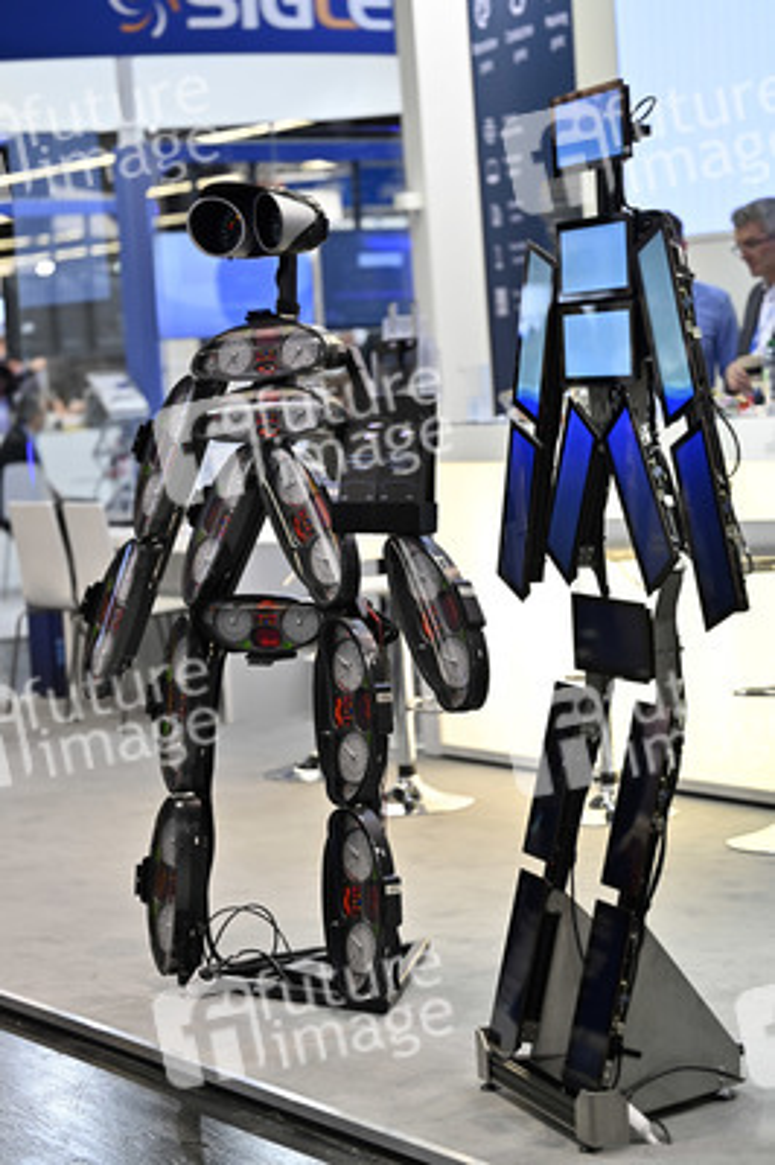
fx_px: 2555
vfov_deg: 25.7
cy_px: 582
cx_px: 388
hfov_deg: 17.2
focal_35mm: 79
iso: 400
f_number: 2.8
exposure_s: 1/250
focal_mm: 79
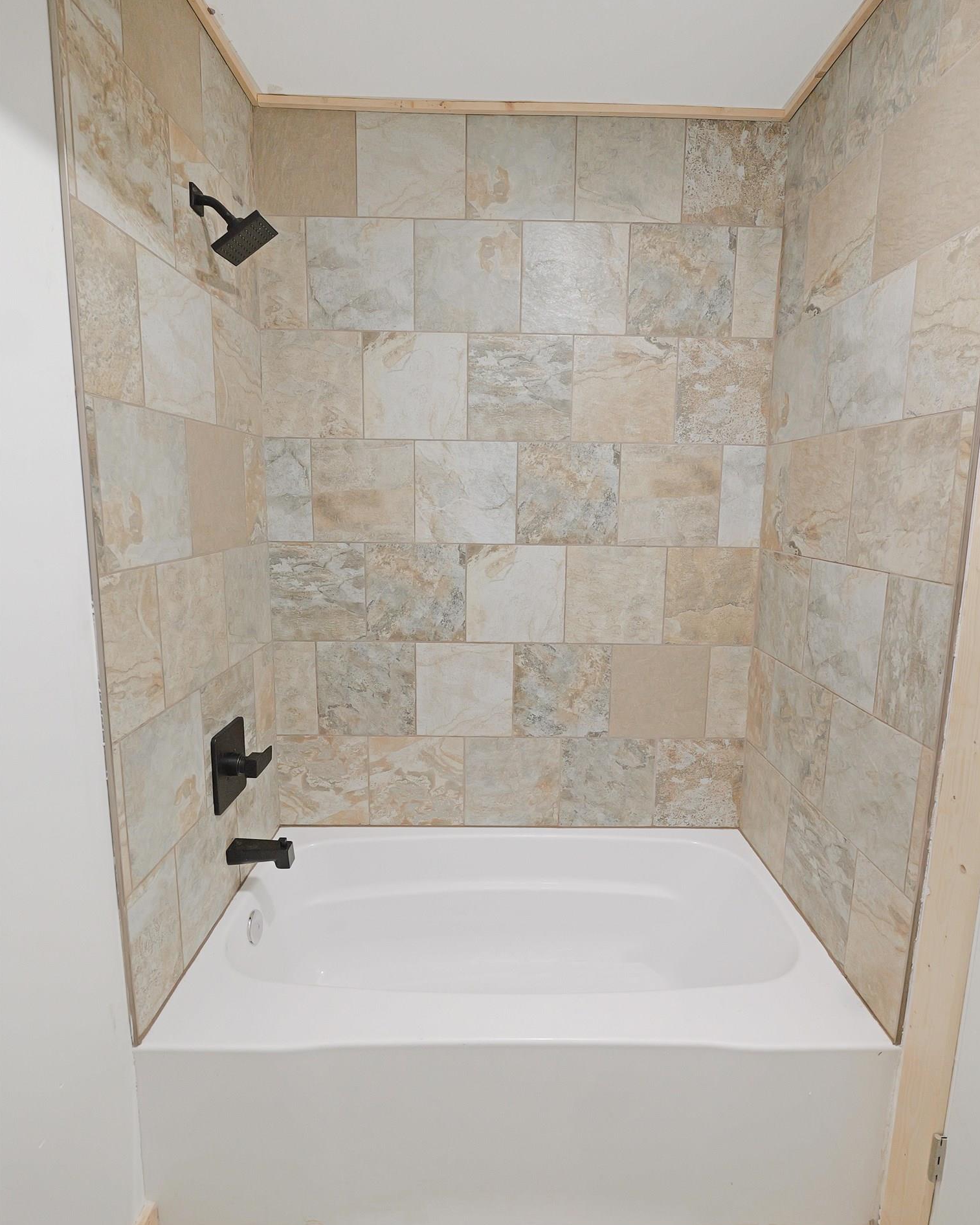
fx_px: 580
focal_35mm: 16
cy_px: 579
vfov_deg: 93.0
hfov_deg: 80.4
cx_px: 495
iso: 1250
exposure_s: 1/60
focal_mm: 14
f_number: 4
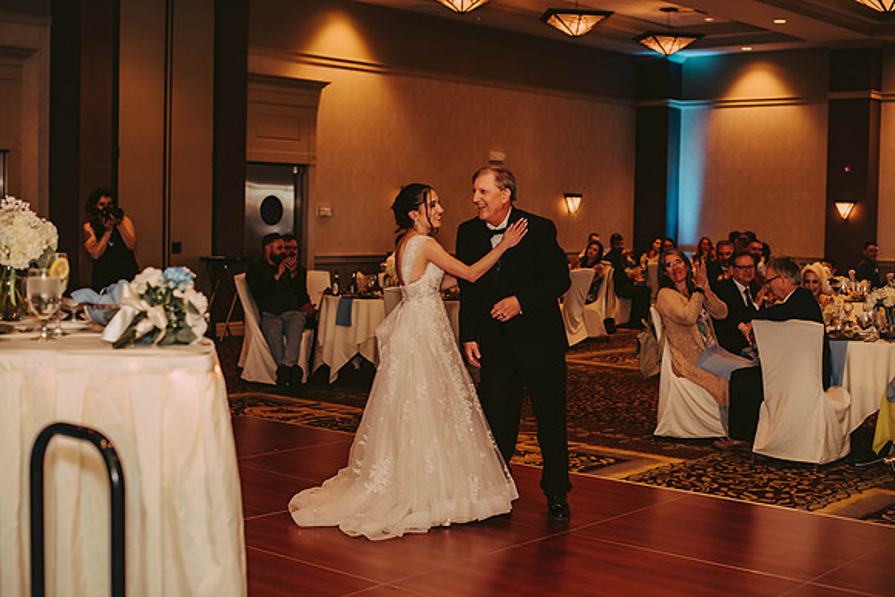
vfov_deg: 27.0
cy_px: 298
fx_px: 1243
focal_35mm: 50
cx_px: 448
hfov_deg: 39.6
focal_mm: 50
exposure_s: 1/125
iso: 800
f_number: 2.5
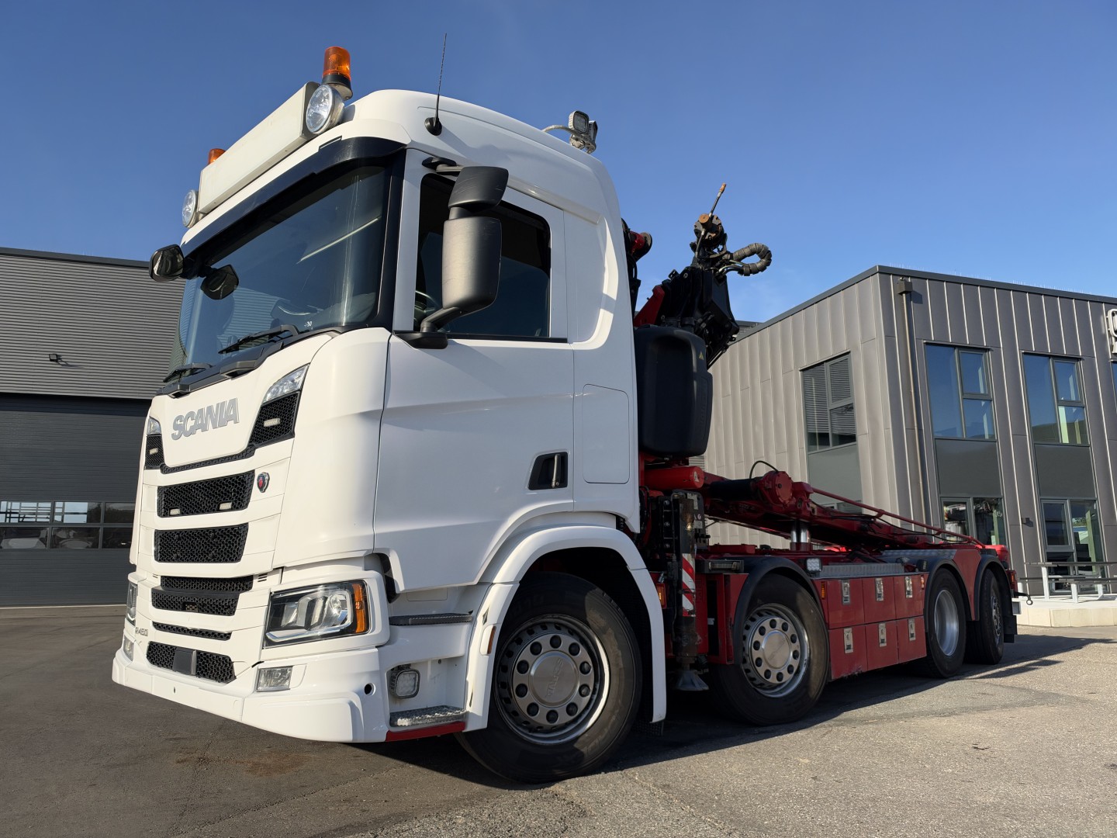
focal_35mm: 24
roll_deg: +1.1
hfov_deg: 71.6
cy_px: 419
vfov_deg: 56.8
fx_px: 774
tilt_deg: +10.3
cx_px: 558
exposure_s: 1/5208
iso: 64
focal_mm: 6.93
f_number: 1.48
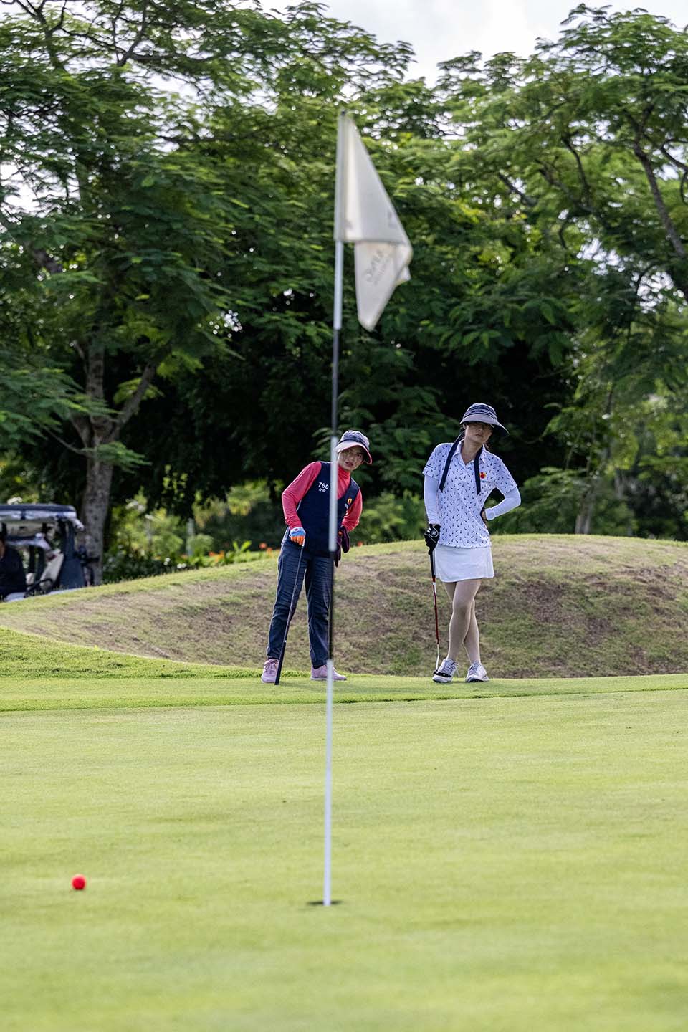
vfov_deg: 18.6
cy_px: 516
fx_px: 3153
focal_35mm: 110
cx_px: 344
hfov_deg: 12.5
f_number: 3.5
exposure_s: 1/8000
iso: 2500
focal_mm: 110
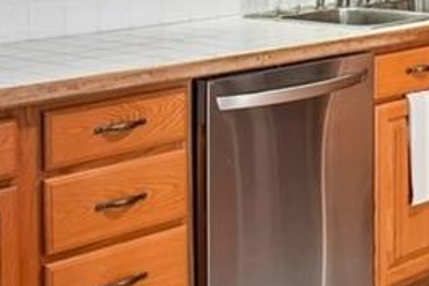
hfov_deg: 19.1
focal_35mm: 91
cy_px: -110
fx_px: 1084
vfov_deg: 14.3
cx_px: 678
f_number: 8
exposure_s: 1/4
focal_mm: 10
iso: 400
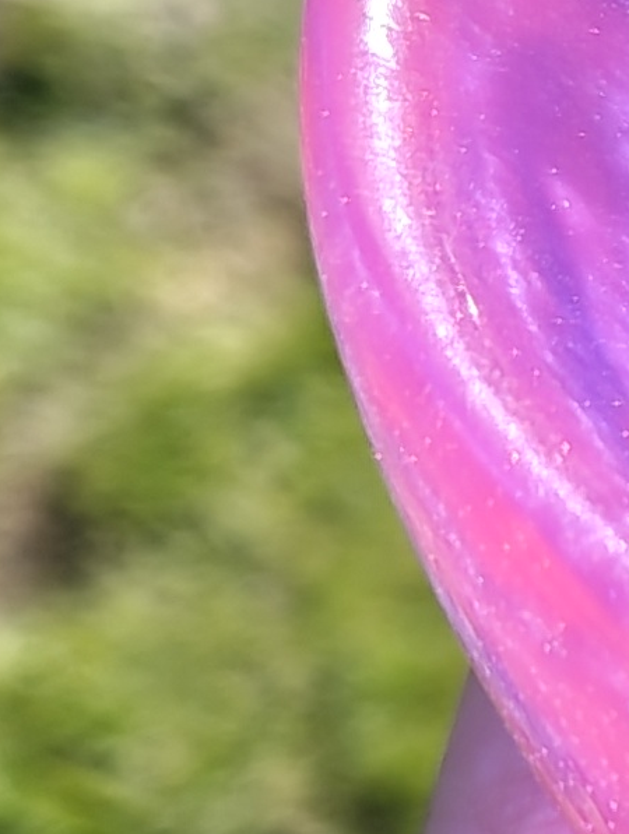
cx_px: 1805
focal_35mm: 164
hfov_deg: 8.0
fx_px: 3961
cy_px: 450
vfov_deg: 12.0
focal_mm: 5.56
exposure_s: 1/291
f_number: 1.88
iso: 50
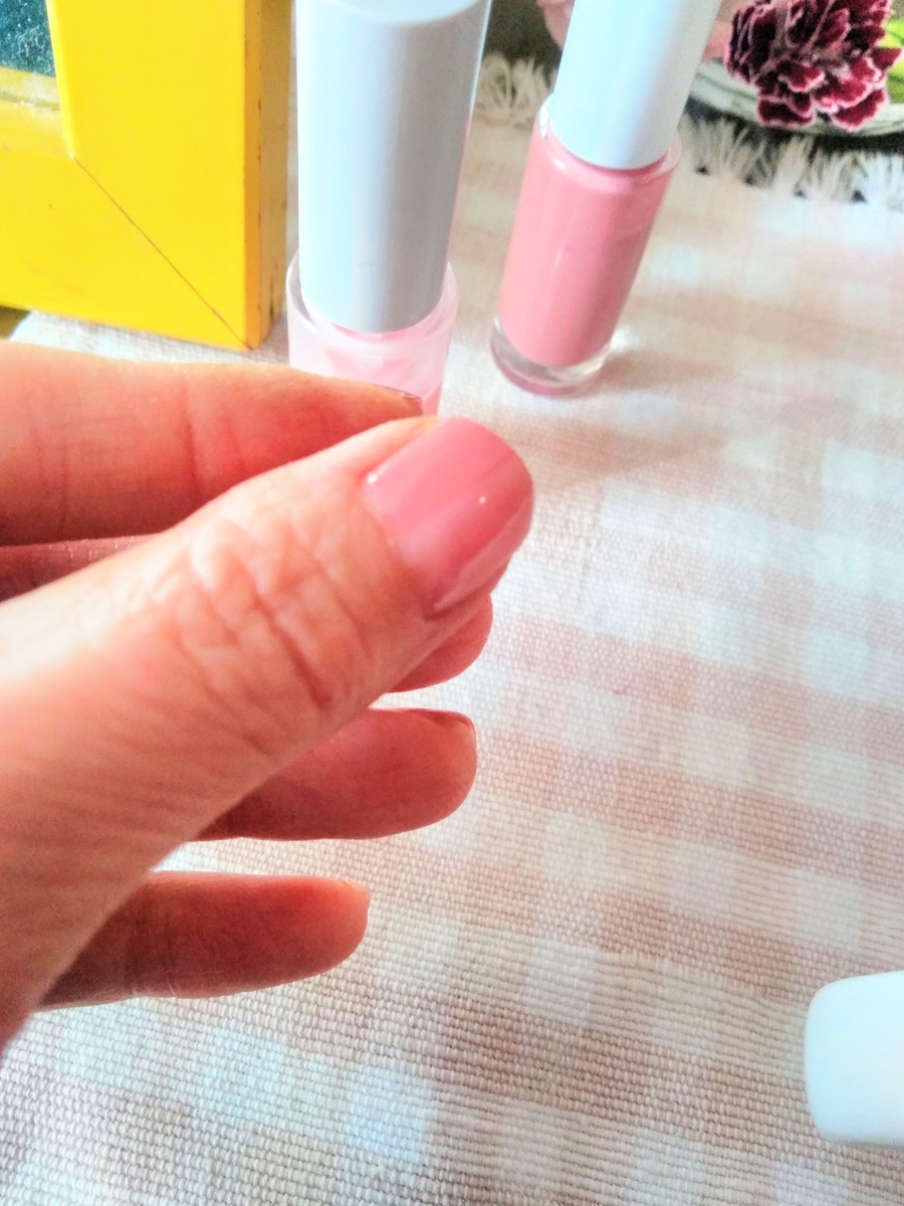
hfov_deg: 53.1
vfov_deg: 67.3
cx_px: 452
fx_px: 905
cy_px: 603
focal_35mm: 26
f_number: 2.2
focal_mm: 3.46
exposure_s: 1/33
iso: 210
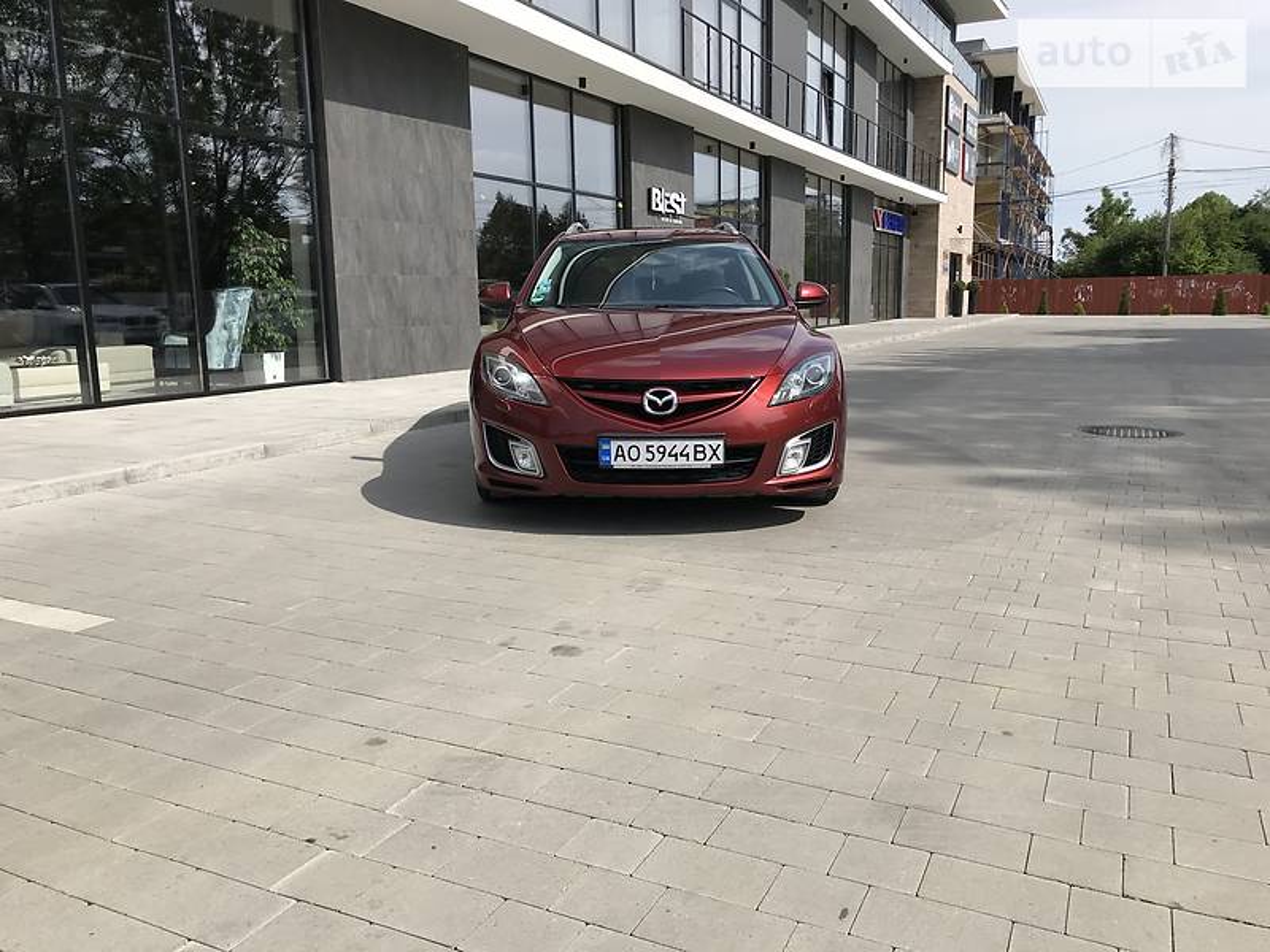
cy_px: 476
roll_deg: +2.2
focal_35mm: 28
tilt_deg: -9.8
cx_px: 635
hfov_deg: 63.4
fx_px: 1027
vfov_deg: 49.7
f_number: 1.8
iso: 20
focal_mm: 4
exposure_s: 1/2398
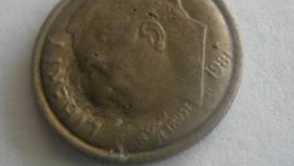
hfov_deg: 35.9
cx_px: 177
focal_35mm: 58
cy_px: 39
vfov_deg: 20.6
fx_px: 452
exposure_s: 1/55
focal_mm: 6.3
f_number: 3.1
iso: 101
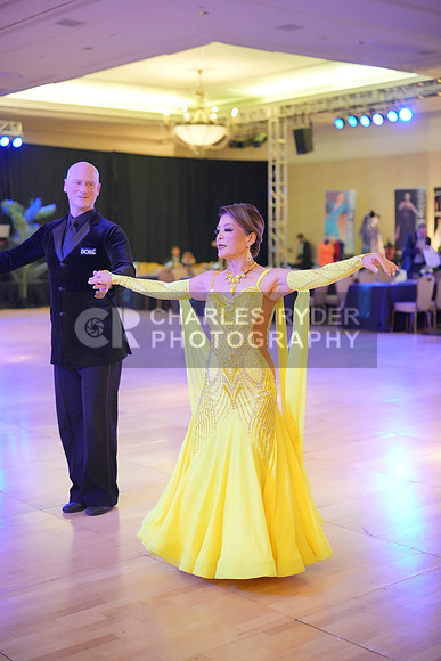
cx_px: 220
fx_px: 918
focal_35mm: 50
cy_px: 330
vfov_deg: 39.6
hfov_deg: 27.0
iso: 6400
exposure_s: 1/500
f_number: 2
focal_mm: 50
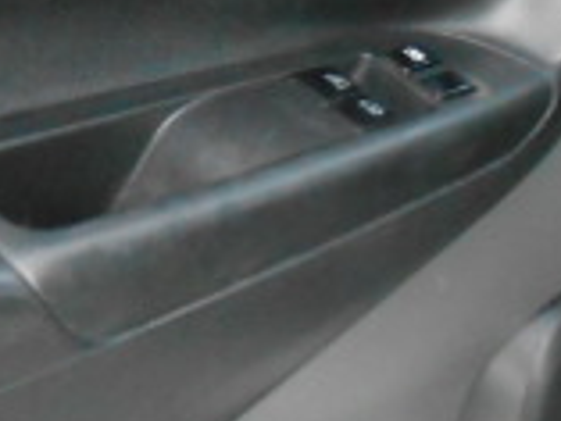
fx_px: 1719
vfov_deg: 13.9
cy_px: 71
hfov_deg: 18.4
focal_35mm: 106
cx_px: 129
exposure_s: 1/100
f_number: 3.5
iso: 800
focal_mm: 4.6
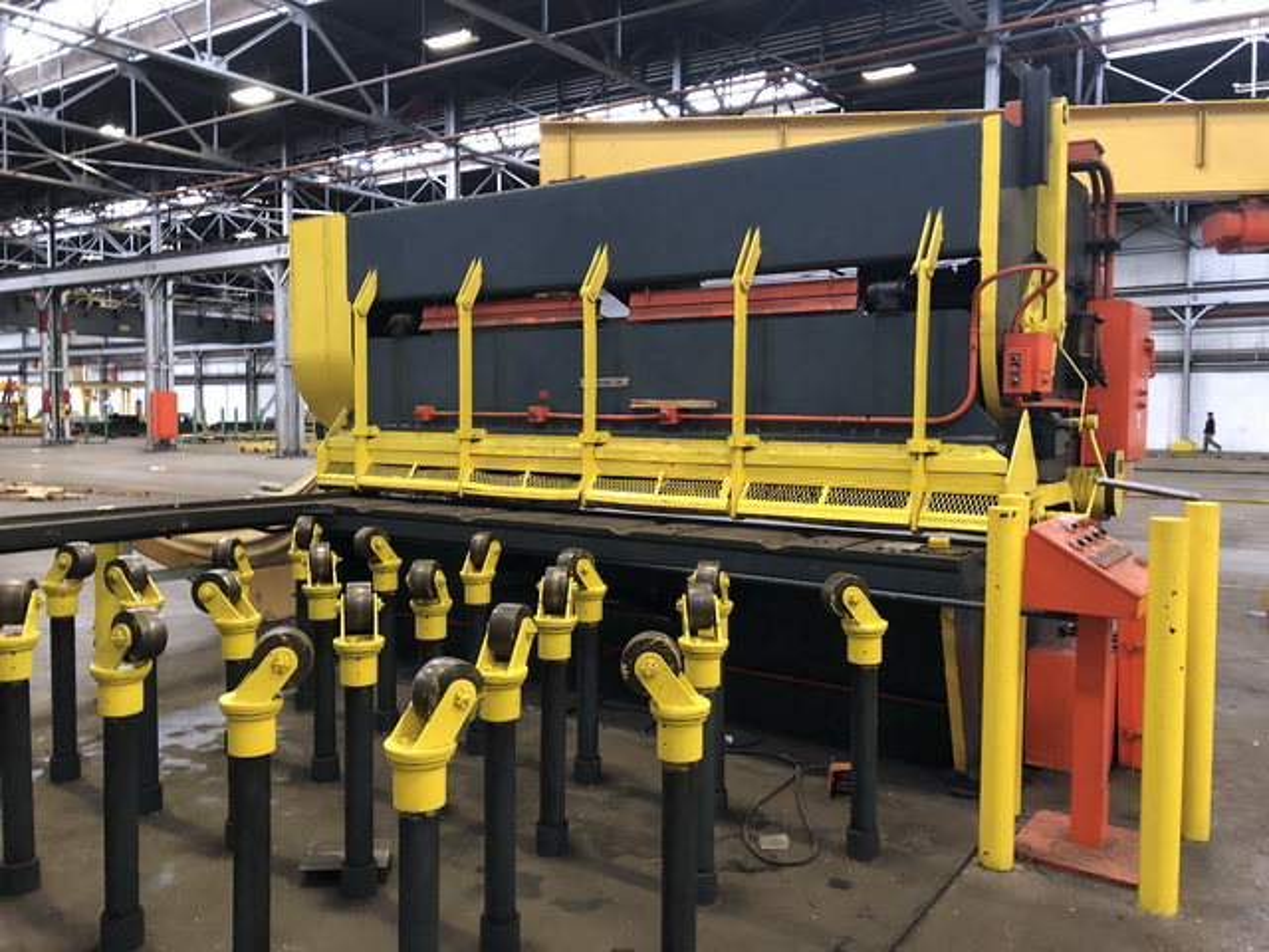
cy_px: 476
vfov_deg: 49.7
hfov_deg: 63.4
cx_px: 634
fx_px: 1026
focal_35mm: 28
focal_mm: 3.99
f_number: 1.8
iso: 100
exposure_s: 1/9
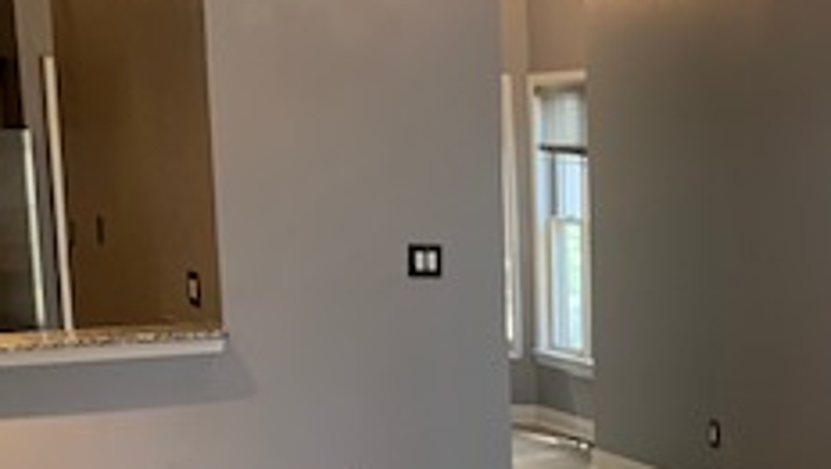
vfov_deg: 15.1
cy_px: 519
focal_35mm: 78
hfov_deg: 25.6
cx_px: 860
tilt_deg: -11.3
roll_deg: -0.1
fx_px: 1720
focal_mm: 4.25
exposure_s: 1/60
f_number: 1.8
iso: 125
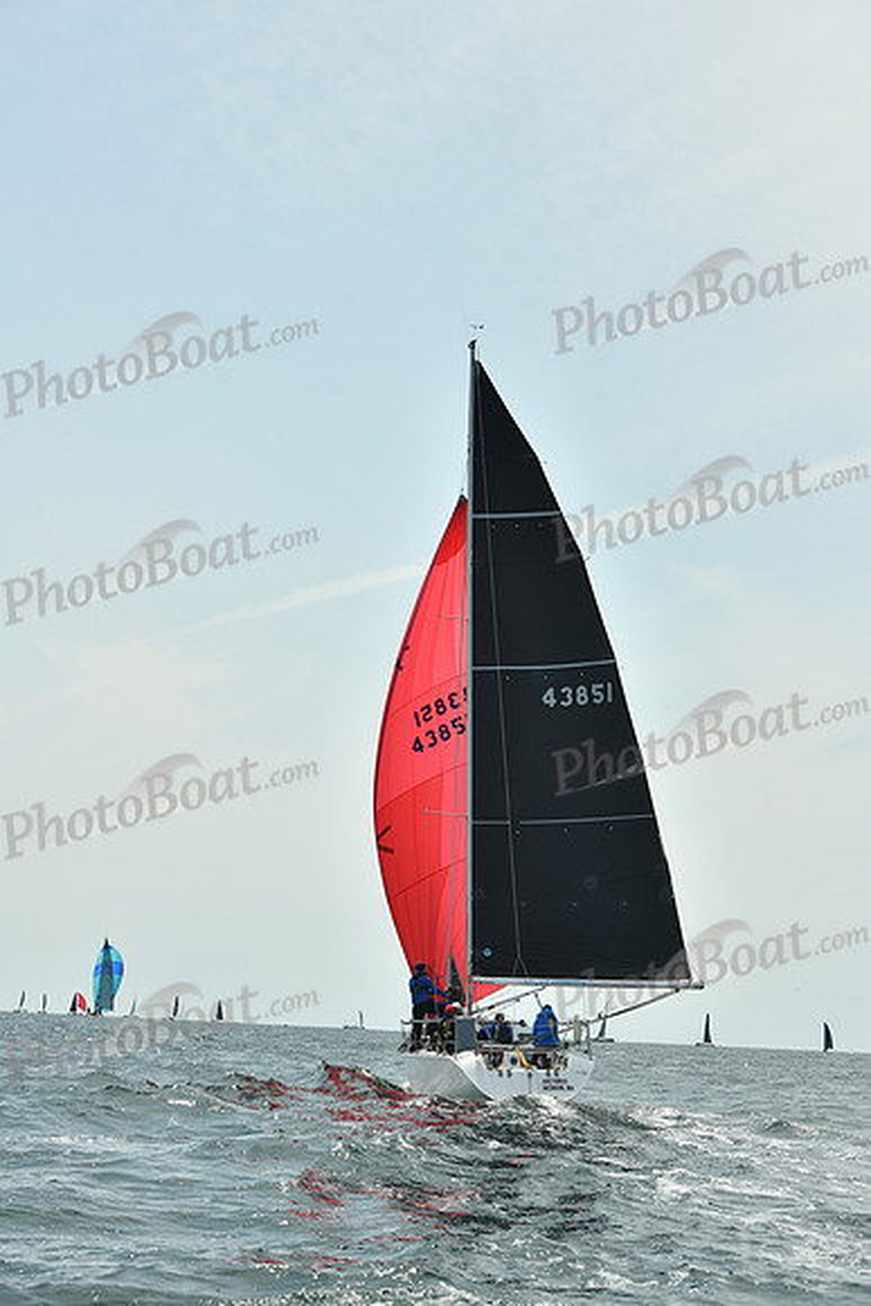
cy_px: 653
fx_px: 2539
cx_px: 436
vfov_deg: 28.8
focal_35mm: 70
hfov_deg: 19.5
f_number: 9
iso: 320
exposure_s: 1/1250
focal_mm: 70
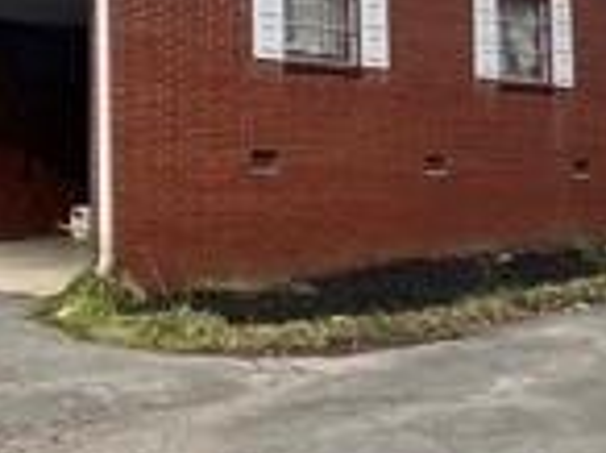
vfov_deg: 25.3
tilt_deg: +4.8
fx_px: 996
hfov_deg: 31.2
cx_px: -8
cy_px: 116
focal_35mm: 57
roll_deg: -0.2
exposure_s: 1/686
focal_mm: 1.57
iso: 32
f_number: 1.8
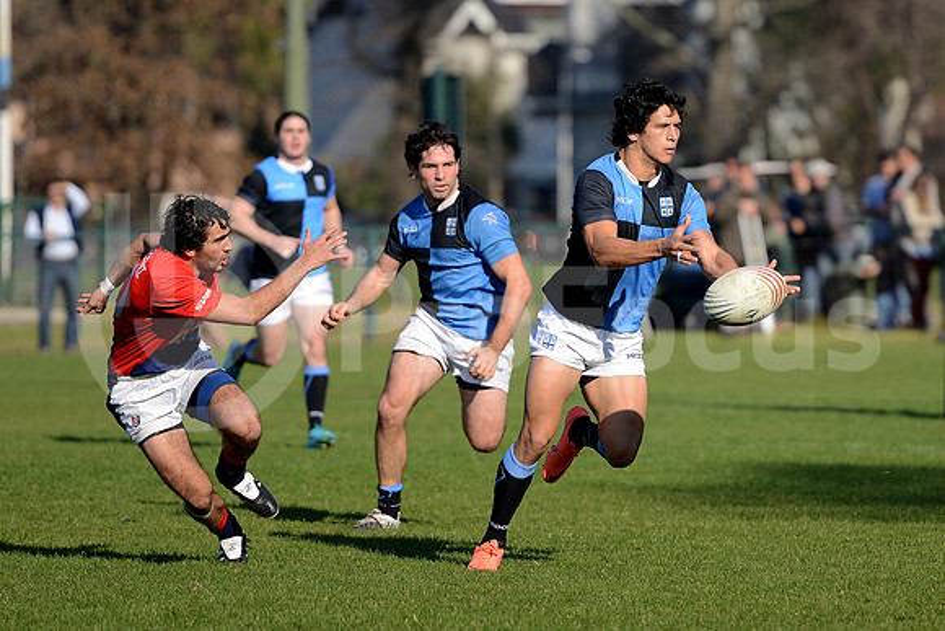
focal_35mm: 195
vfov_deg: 7.0
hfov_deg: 10.5
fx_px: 5120
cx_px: 472
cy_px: 316
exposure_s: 1/2000
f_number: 2.8
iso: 250
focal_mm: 195
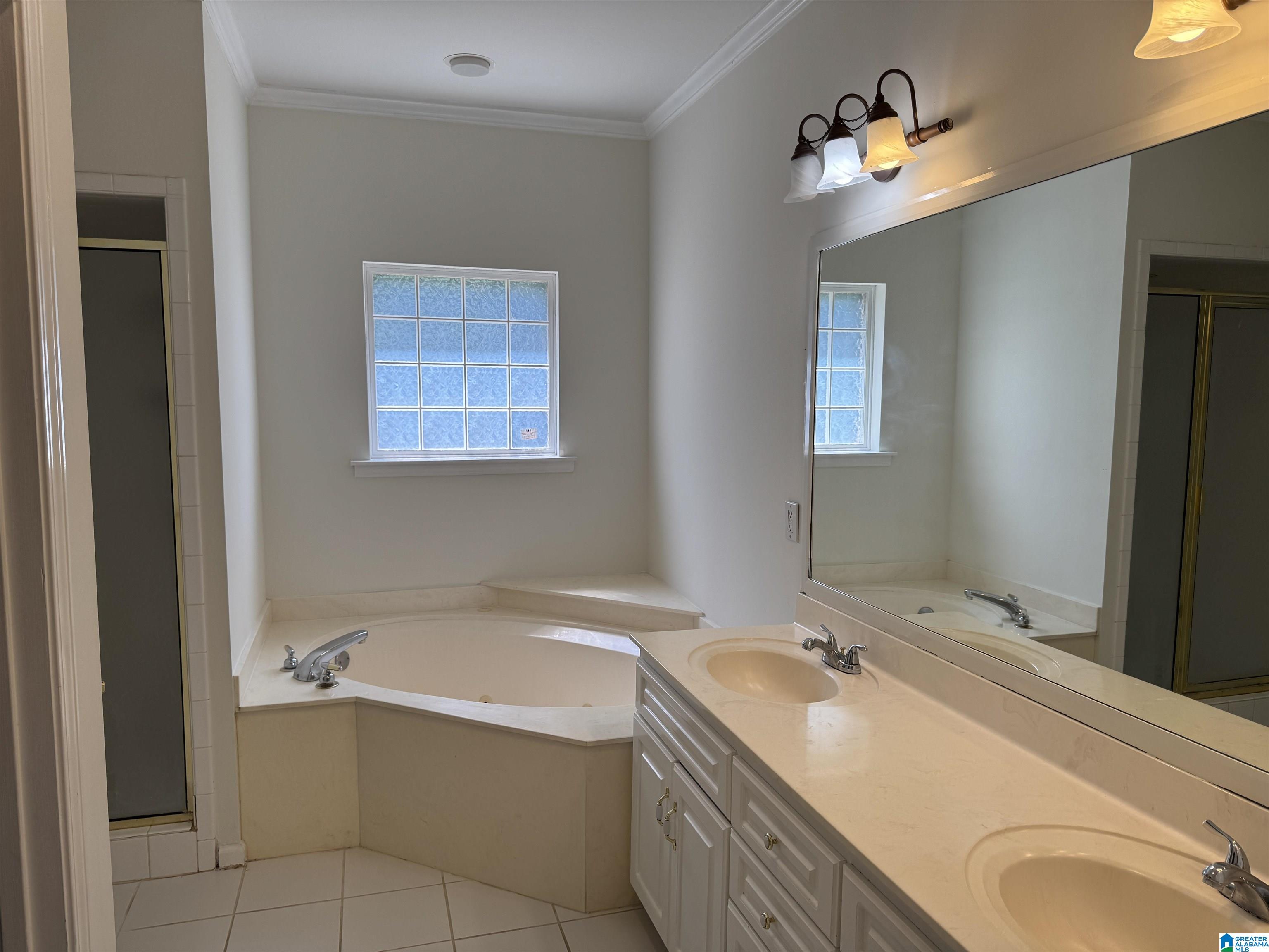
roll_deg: -1.0
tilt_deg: -6.1
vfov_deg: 56.8
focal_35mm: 24
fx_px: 880
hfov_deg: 71.6
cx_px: 634
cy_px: 476
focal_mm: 6.76
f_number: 1.78
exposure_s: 1/419
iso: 80
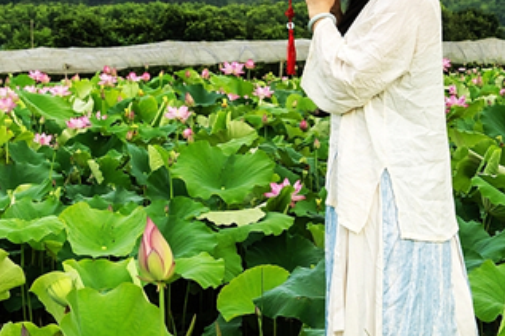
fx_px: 1991
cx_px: 172
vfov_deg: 9.5
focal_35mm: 142
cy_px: -51
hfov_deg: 14.4
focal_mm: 45
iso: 100
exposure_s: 1/125
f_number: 8
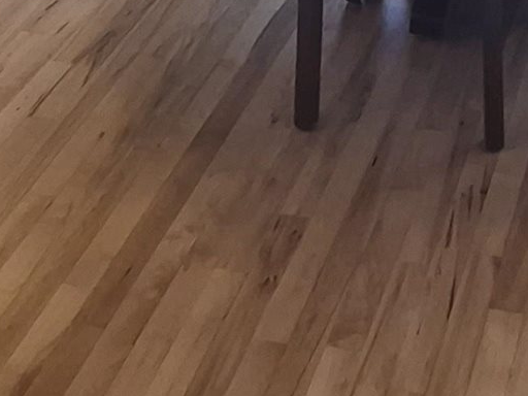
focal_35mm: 78
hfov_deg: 23.6
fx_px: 1190
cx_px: 566
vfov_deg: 14.4
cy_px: -475
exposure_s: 1/60
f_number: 2.2
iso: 100
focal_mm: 1.74
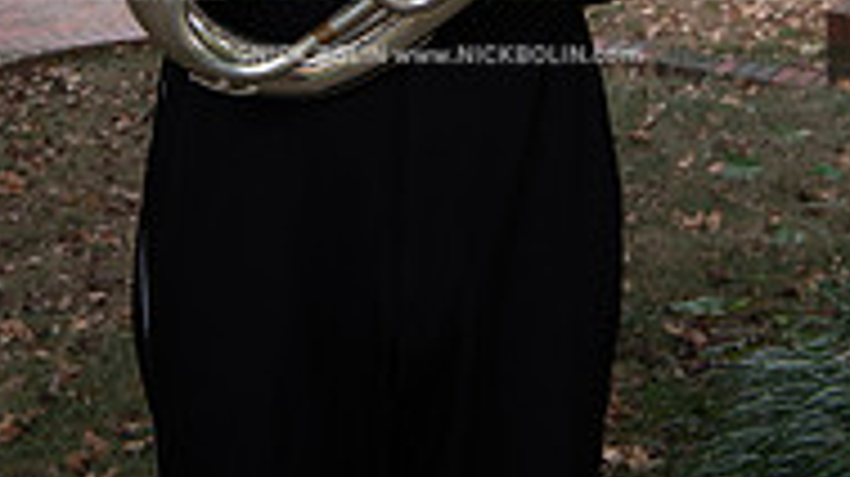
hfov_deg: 20.4
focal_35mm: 105
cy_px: -378
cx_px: 436
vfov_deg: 10.8
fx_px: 2365
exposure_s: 1/100
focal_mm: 42
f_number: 8
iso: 500
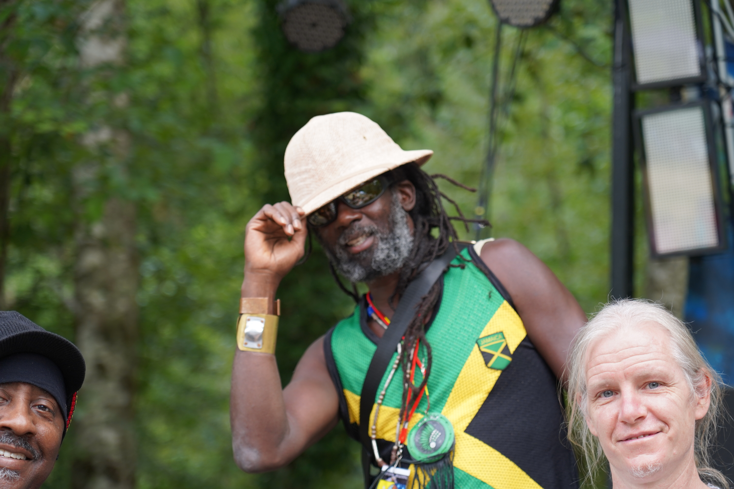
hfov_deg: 19.5
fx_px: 2141
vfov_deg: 13.0
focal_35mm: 105
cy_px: 244
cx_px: 367
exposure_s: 1/160
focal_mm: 105
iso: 320
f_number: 4
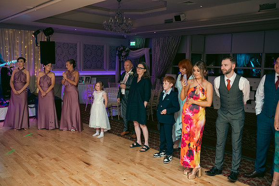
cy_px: 93
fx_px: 264
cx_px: 140
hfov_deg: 55.8
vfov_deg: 38.9
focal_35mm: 34
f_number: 3.5
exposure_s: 1/160
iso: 800
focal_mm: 34
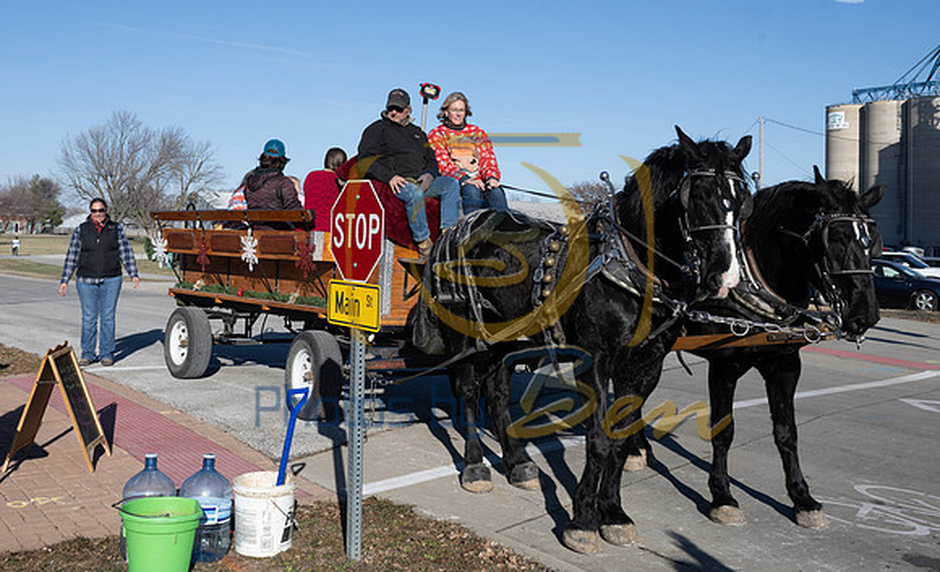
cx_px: 441
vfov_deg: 30.2
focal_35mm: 41
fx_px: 1053
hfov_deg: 48.1
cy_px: 193
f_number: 11
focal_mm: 28.5
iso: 200
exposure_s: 1/320
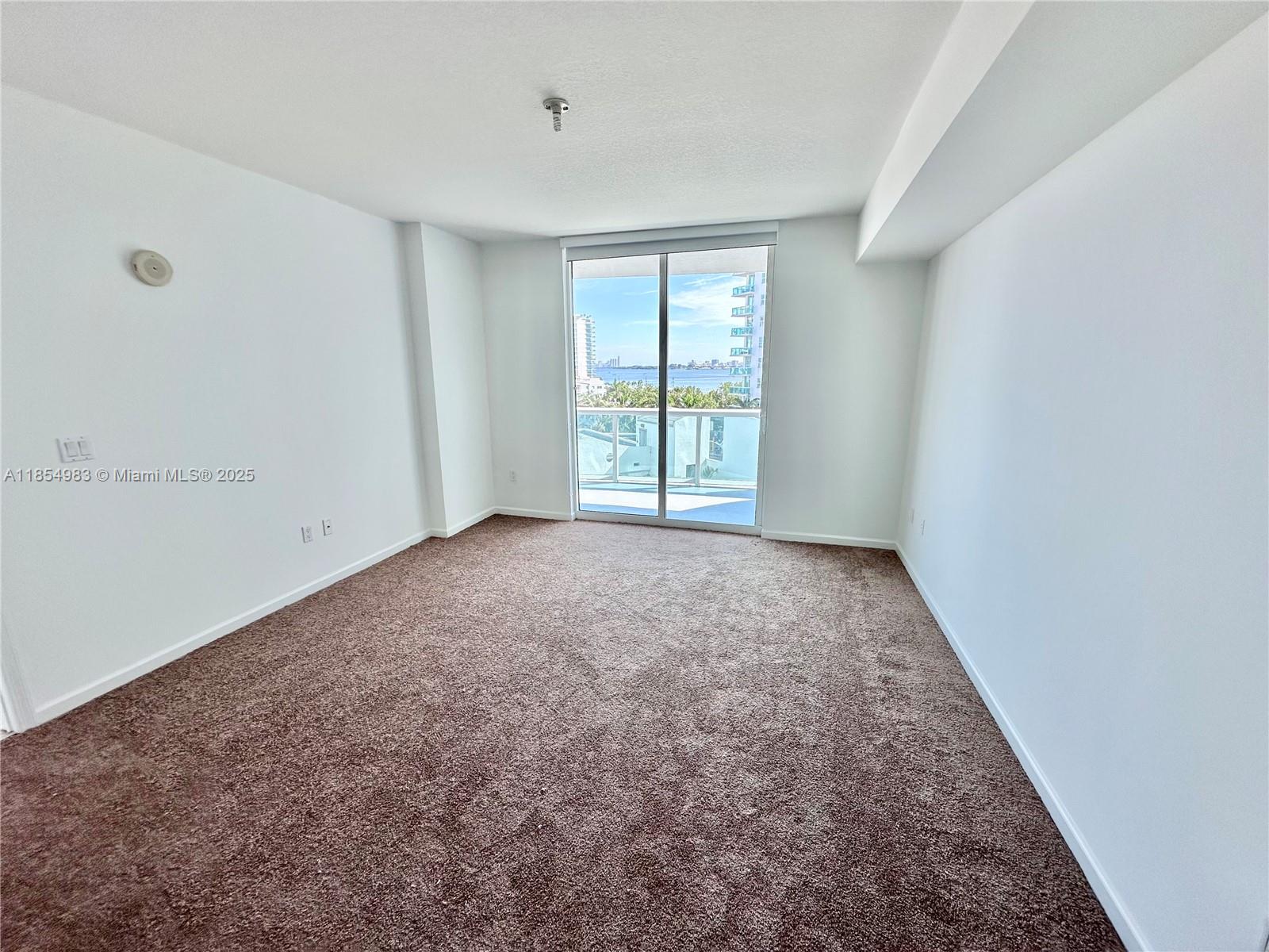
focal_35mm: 14
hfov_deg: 102.1
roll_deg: +0.2
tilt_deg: -11.8
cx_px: 634
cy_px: 476
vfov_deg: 85.7
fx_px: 513
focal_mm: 2.22
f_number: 2.2
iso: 40
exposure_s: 1/263
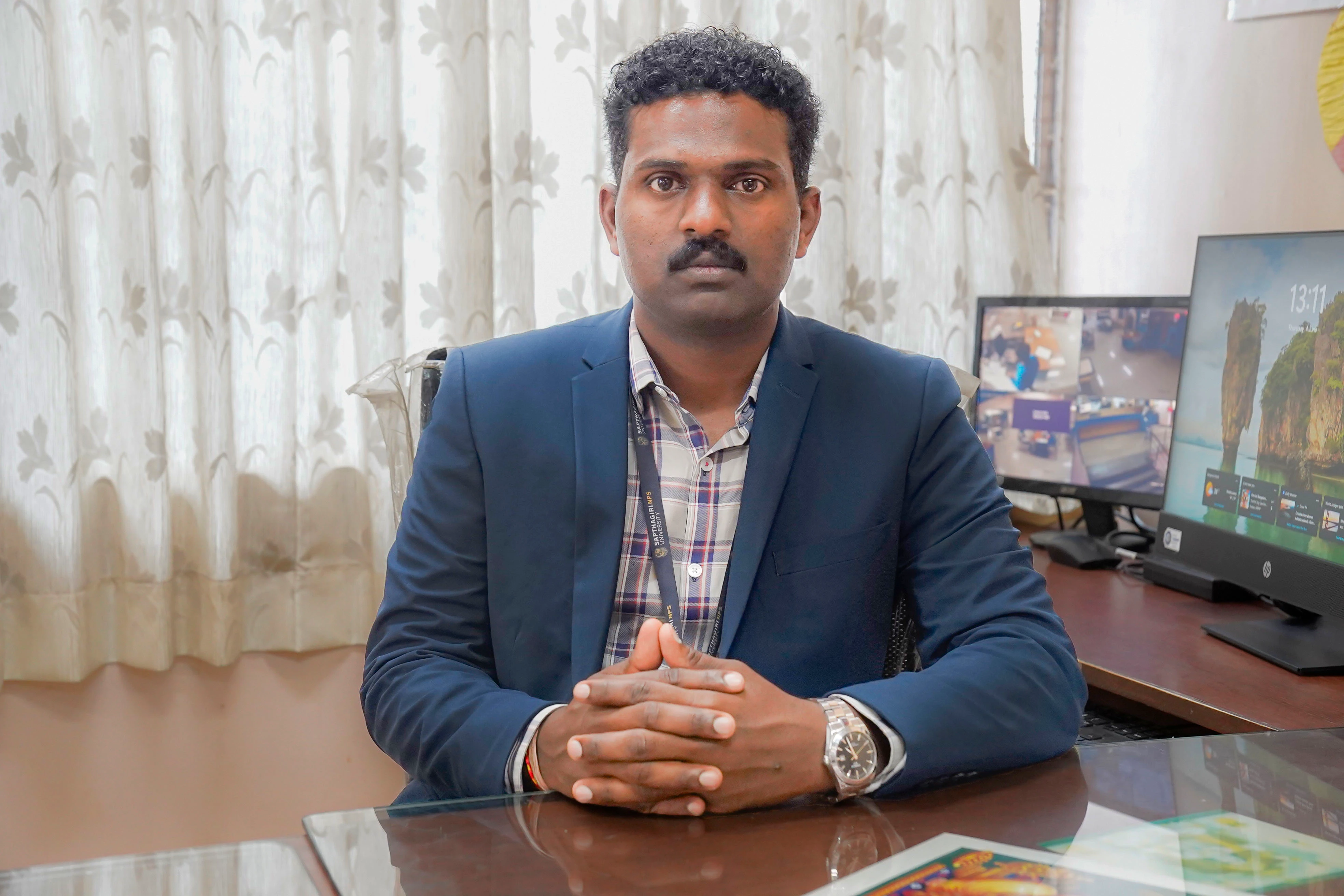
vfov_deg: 25.1
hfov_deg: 36.9
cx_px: 672
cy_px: 448
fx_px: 2016
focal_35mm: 54
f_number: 3.5
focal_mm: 36
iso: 2500
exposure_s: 1/60
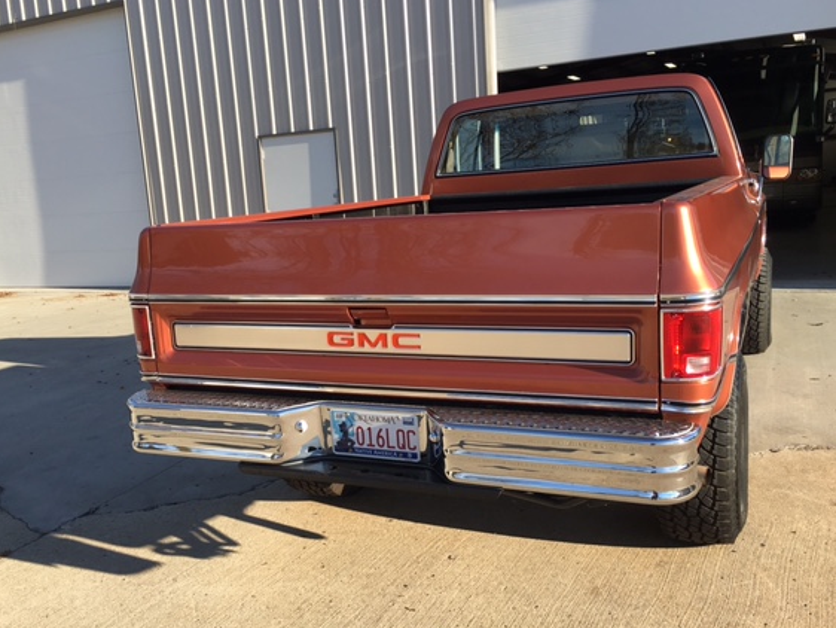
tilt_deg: -11.3
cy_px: 333
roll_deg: +4.1
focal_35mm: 33
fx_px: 797
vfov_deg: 43.0
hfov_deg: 55.3
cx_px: 399
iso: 25
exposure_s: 1/635
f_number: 2.2
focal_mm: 4.15
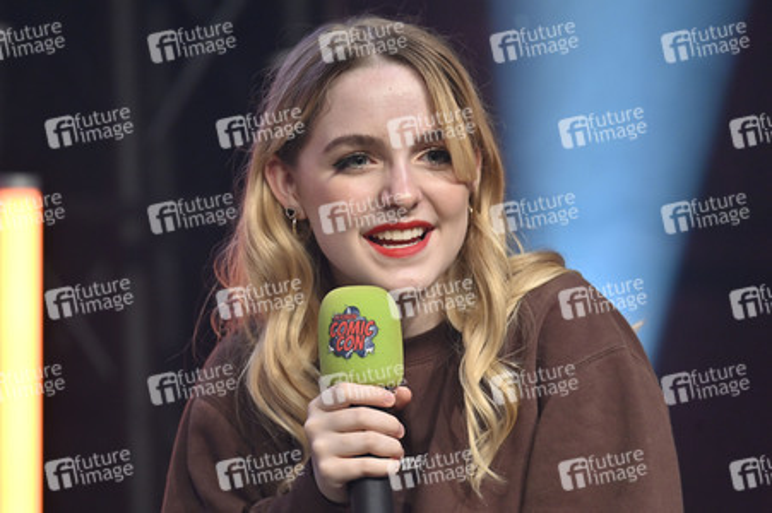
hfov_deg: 5.2
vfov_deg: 3.4
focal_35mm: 400
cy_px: 256
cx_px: 386
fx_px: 8571
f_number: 4.5
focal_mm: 400
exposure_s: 1/250
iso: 1600
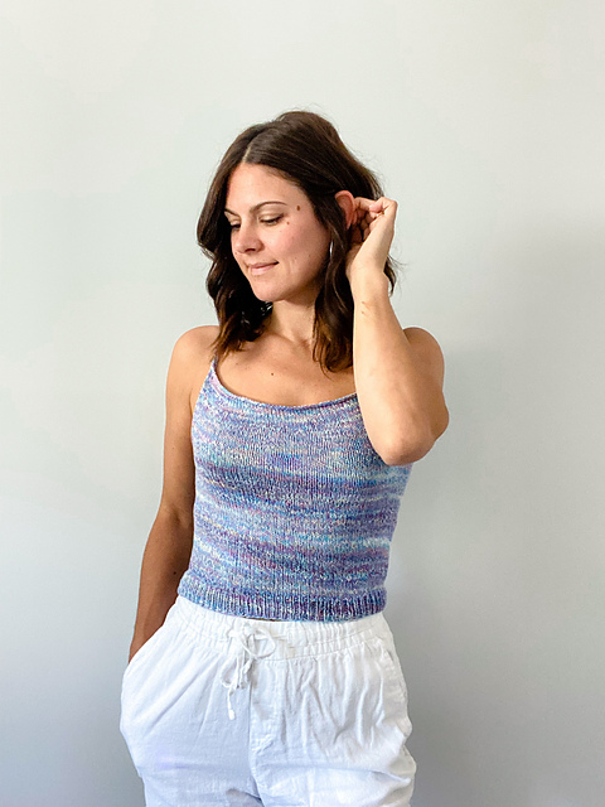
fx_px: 699
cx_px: 302
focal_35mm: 30
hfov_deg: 46.8
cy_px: 404
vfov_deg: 60.0
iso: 400
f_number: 2.2
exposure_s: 1/30
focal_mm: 2.71
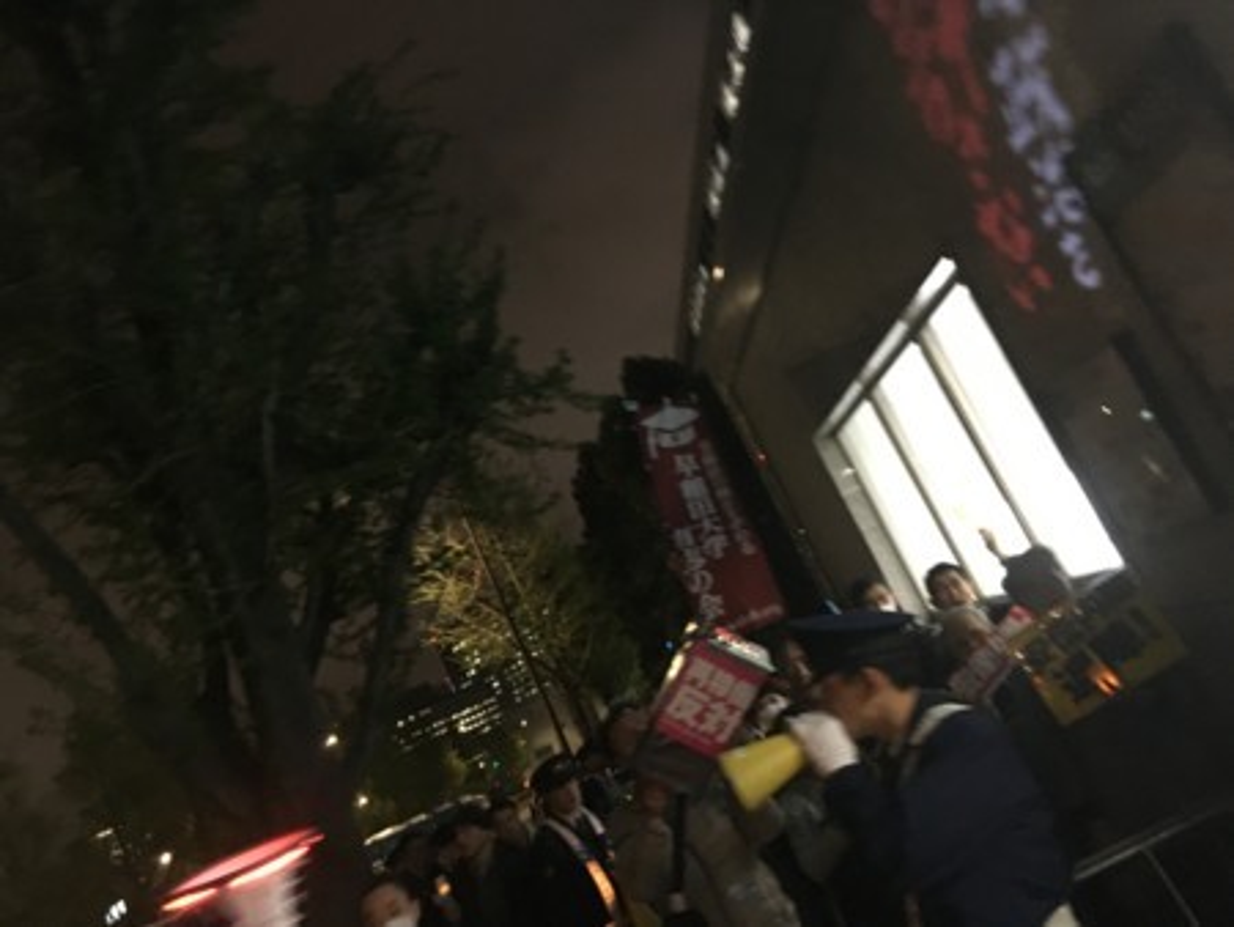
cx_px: 617
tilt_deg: +17.0
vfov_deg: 48.3
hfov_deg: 61.6
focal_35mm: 29
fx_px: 1034
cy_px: 464
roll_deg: +26.3
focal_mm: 4.15
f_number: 2.2
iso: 250
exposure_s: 1/15
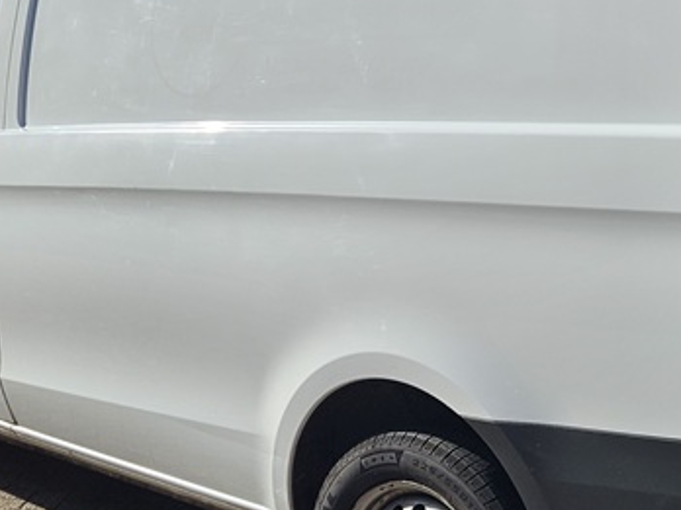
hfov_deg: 29.0
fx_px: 1298
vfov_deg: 22.3
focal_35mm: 66
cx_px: 491
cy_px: 258
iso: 25
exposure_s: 1/2271
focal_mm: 5.4
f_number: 1.8
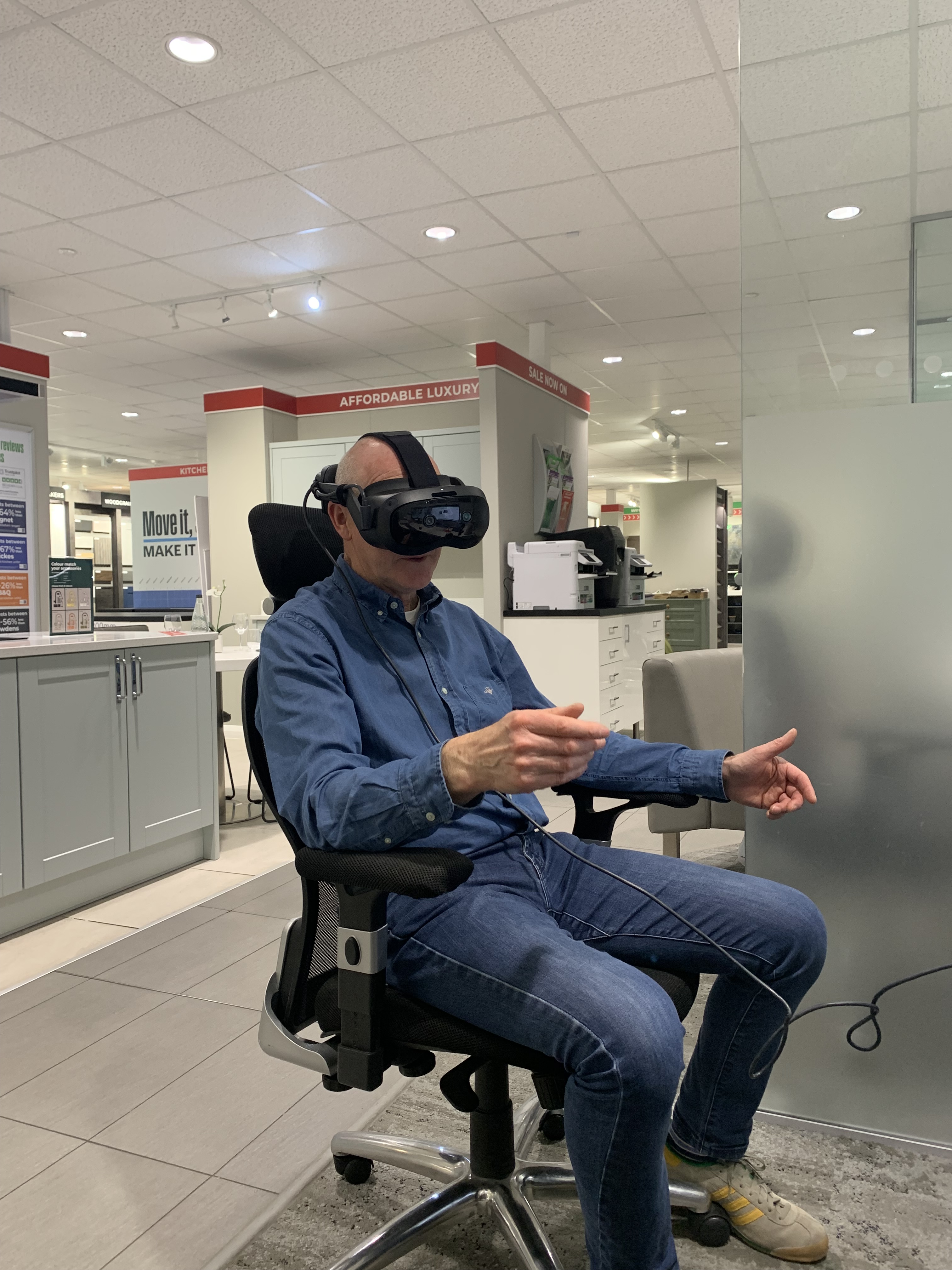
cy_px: 635
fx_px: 953
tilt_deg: -1.2
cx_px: 476
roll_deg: +1.5
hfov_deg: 53.1
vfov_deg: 67.3
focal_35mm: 26
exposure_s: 1/50
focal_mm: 4.25
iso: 100
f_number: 1.8
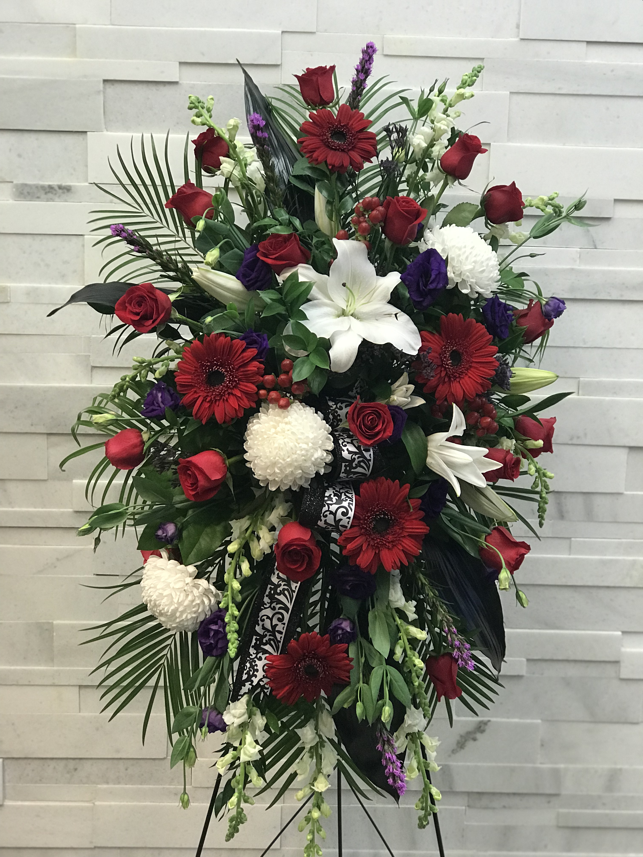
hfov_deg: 25.7
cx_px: 322
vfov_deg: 33.8
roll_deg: -1.4
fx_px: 1412
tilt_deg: -10.5
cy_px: 428
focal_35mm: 57
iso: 100
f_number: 2.8
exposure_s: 1/60
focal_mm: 6.6
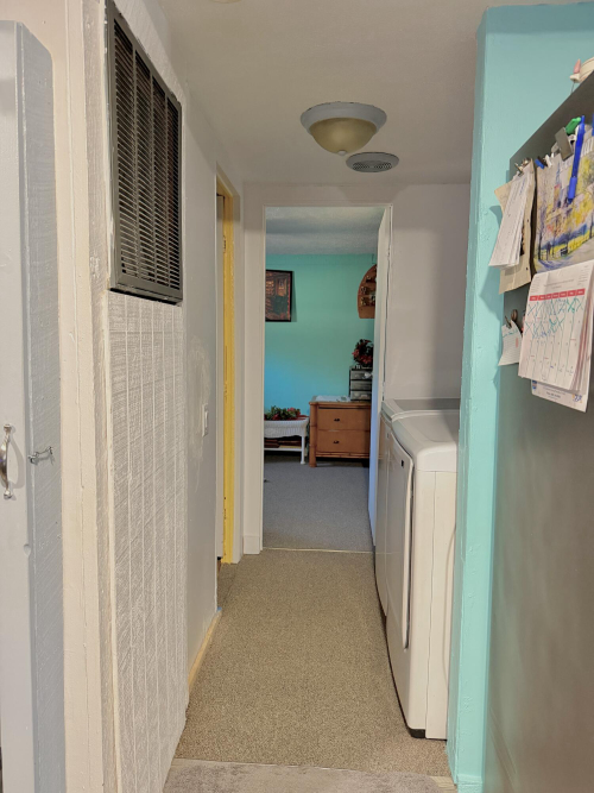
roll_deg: +0.3
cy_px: 396
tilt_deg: -5.7
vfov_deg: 71.6
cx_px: 297
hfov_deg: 56.8
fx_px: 549
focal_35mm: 24
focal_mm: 6.76
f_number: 1.78
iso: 640
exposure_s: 1/60
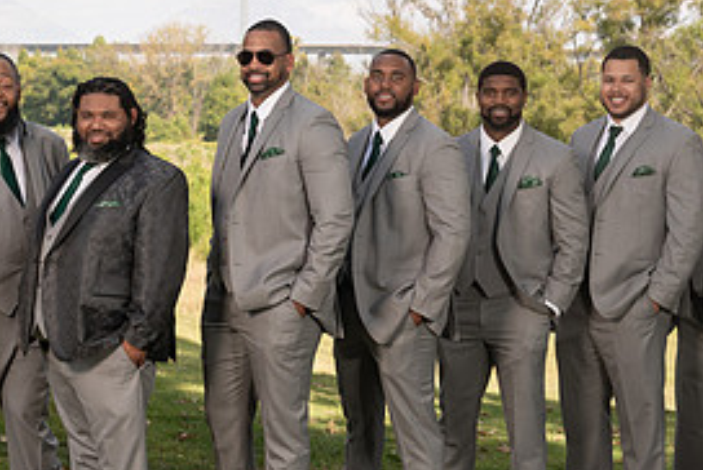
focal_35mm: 111
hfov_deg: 18.3
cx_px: 156
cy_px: 301
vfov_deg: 12.4
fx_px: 2170
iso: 100
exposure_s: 1/250
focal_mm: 49
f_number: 5.6
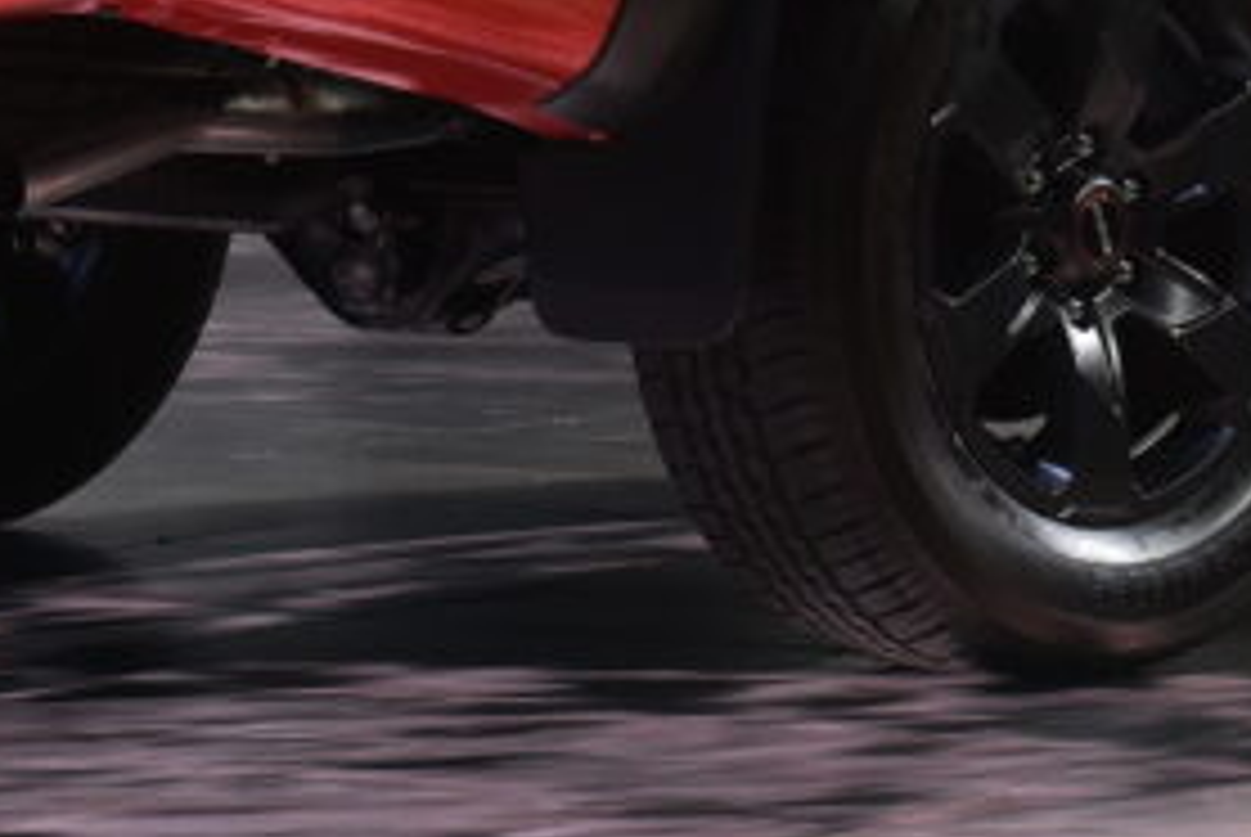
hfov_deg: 11.1
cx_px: 878
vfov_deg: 7.3
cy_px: -446
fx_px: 6401
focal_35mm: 184
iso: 500
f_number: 4
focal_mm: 50
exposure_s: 1/160
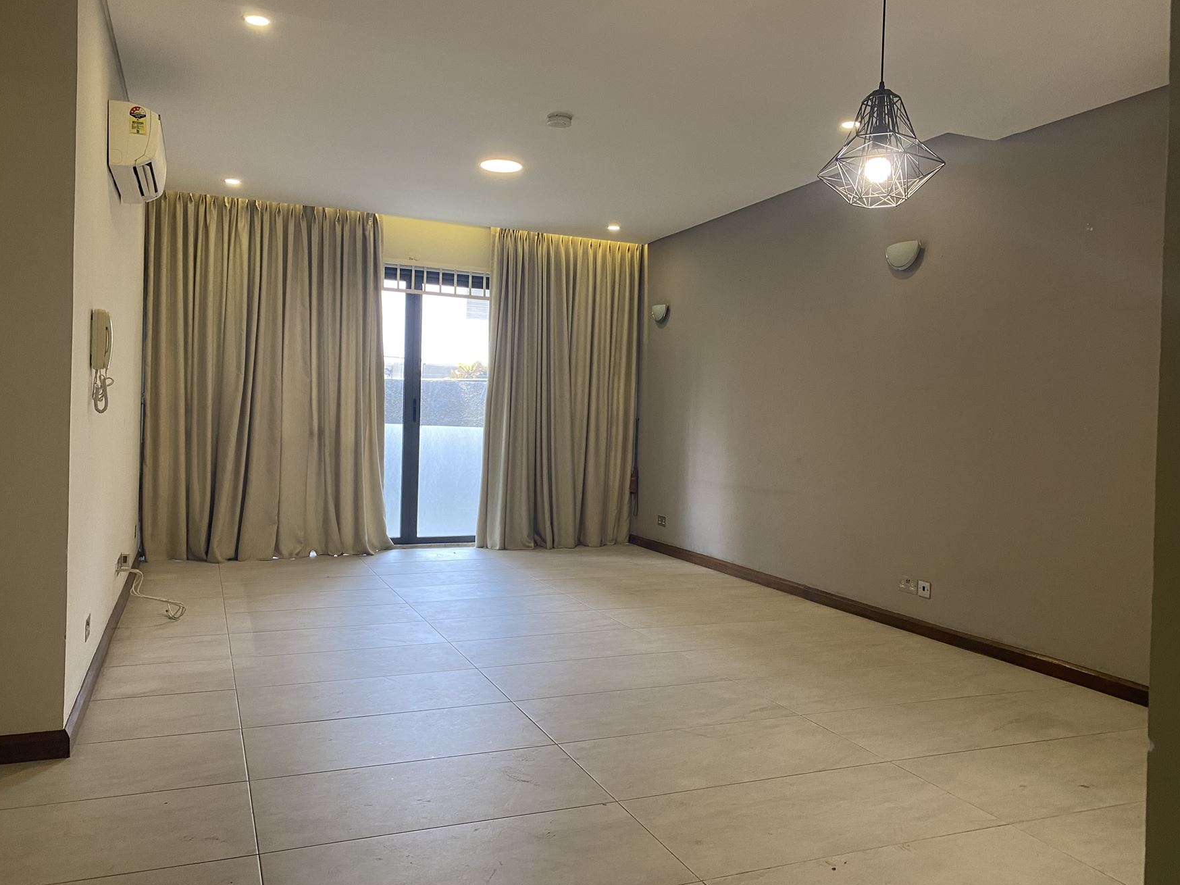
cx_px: 585
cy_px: 433
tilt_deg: -1.5
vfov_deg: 51.3
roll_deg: -1.6
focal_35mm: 27
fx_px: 920
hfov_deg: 65.3
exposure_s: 1/50
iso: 125
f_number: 1.8
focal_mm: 4.25
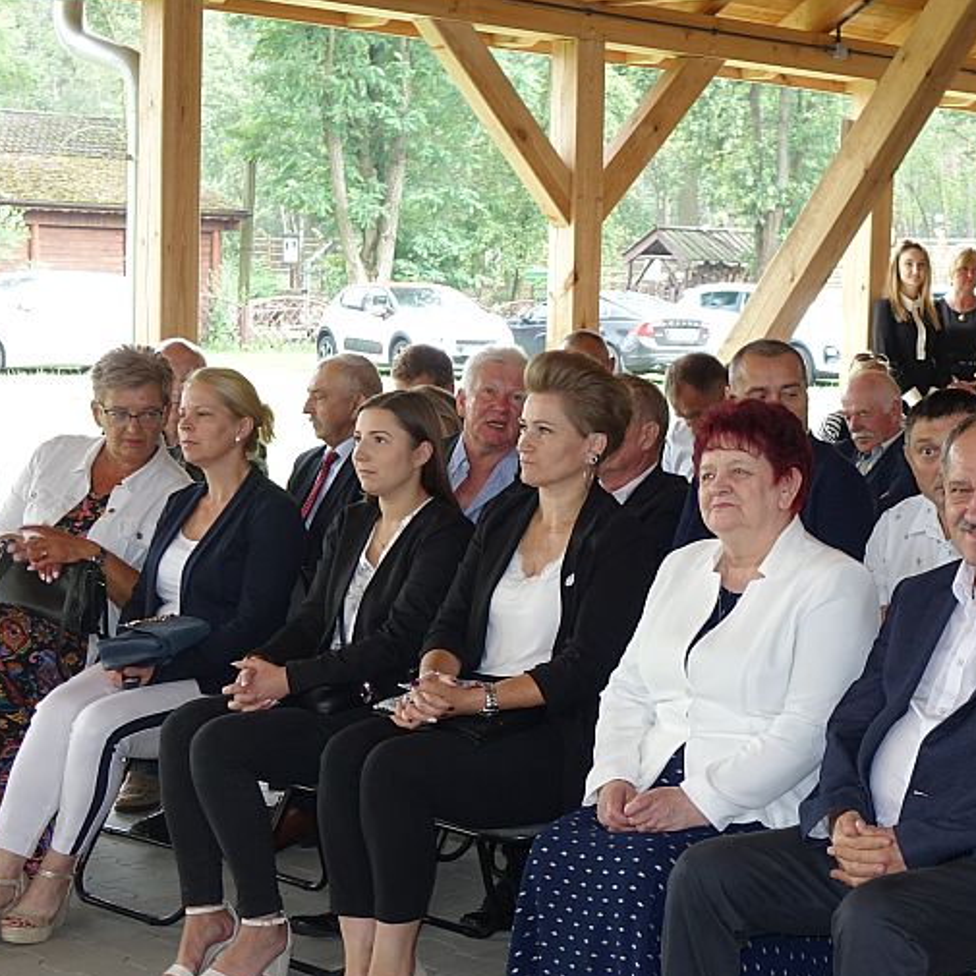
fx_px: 2201
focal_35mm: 69
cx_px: 750
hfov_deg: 24.7
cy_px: 550
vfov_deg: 25.0
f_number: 2.8
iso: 320
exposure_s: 1/50
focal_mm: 14.84
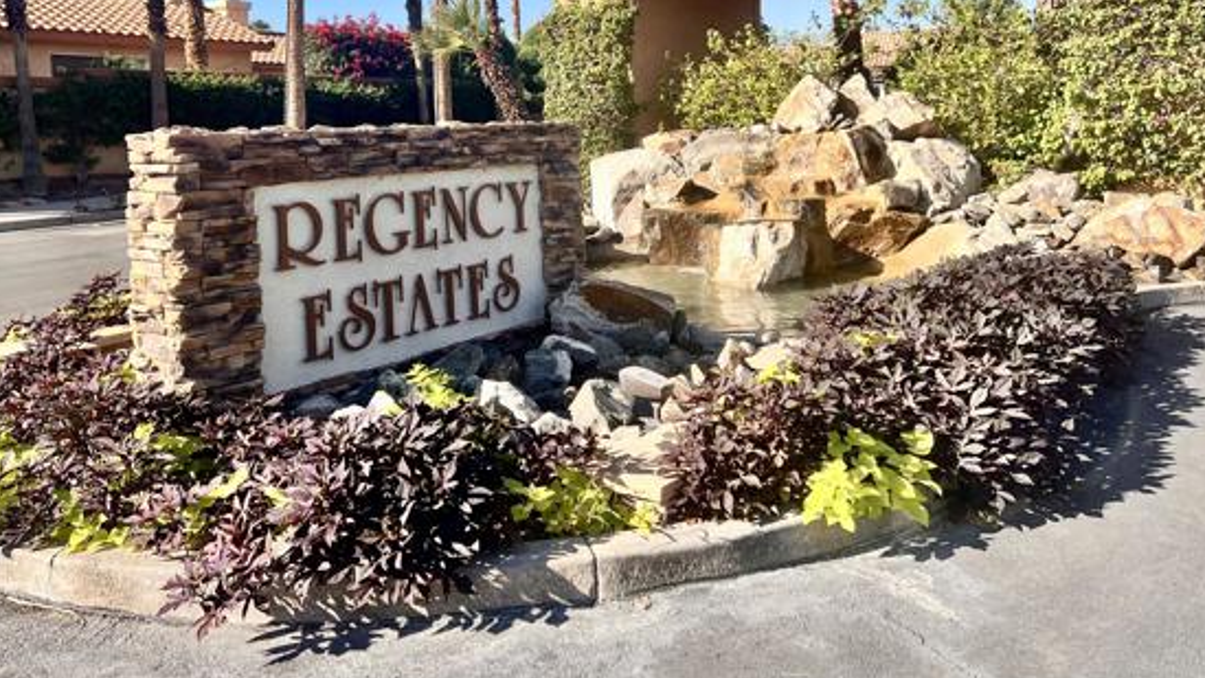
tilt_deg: -3.0
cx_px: 544
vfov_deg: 34.9
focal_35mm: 33
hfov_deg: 59.4
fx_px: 1055
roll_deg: +0.2
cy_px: 173
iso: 50
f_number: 1.5
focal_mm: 5.7
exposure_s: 1/2571
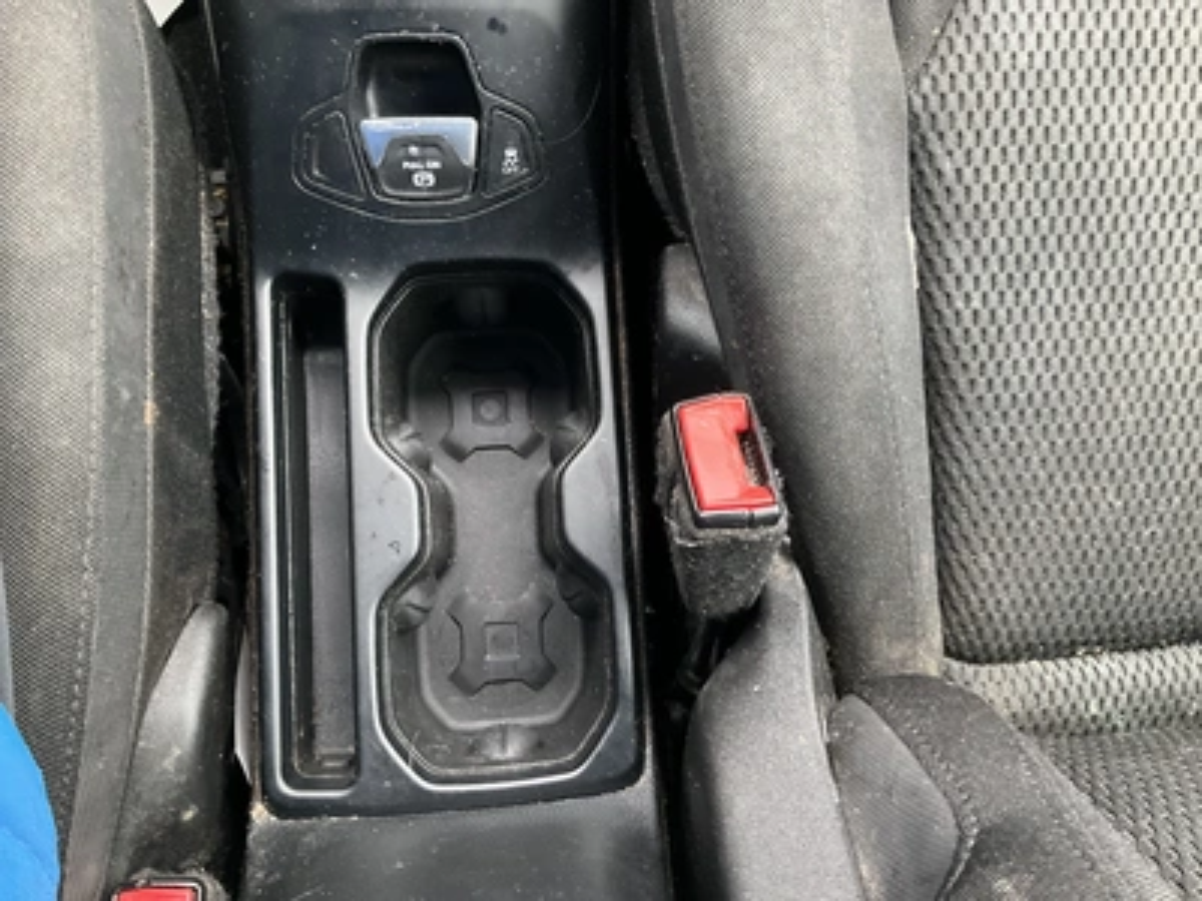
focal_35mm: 29
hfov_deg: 61.7
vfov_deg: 48.2
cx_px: 601
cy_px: 450
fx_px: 1007
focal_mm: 3
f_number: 1.8
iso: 320
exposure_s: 1/32
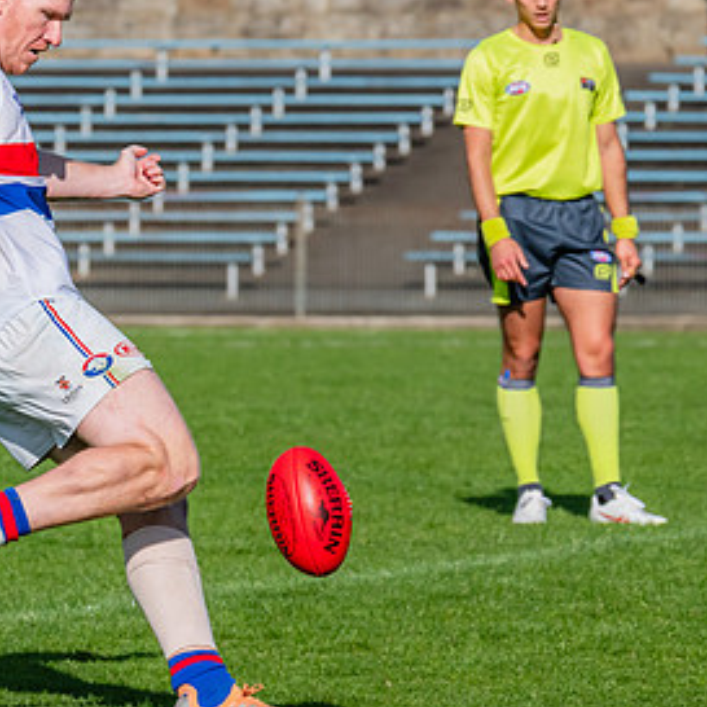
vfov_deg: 2.6
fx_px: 15366
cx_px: 129
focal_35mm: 665
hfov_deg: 2.6
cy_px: 300
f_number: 13
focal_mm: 330
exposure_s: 1/1600
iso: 800
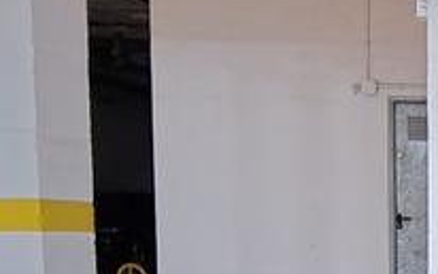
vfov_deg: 18.6
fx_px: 800
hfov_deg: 23.7
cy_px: 310
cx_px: 672
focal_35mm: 67
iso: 1600
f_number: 2.2
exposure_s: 1/7.68
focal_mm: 2.2
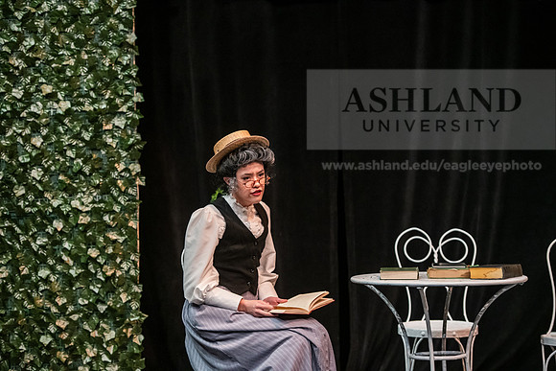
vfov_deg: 12.5
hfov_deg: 18.6
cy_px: 186
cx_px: 278
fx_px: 1699
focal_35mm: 110
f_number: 3.2
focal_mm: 110
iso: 3200
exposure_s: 1/200
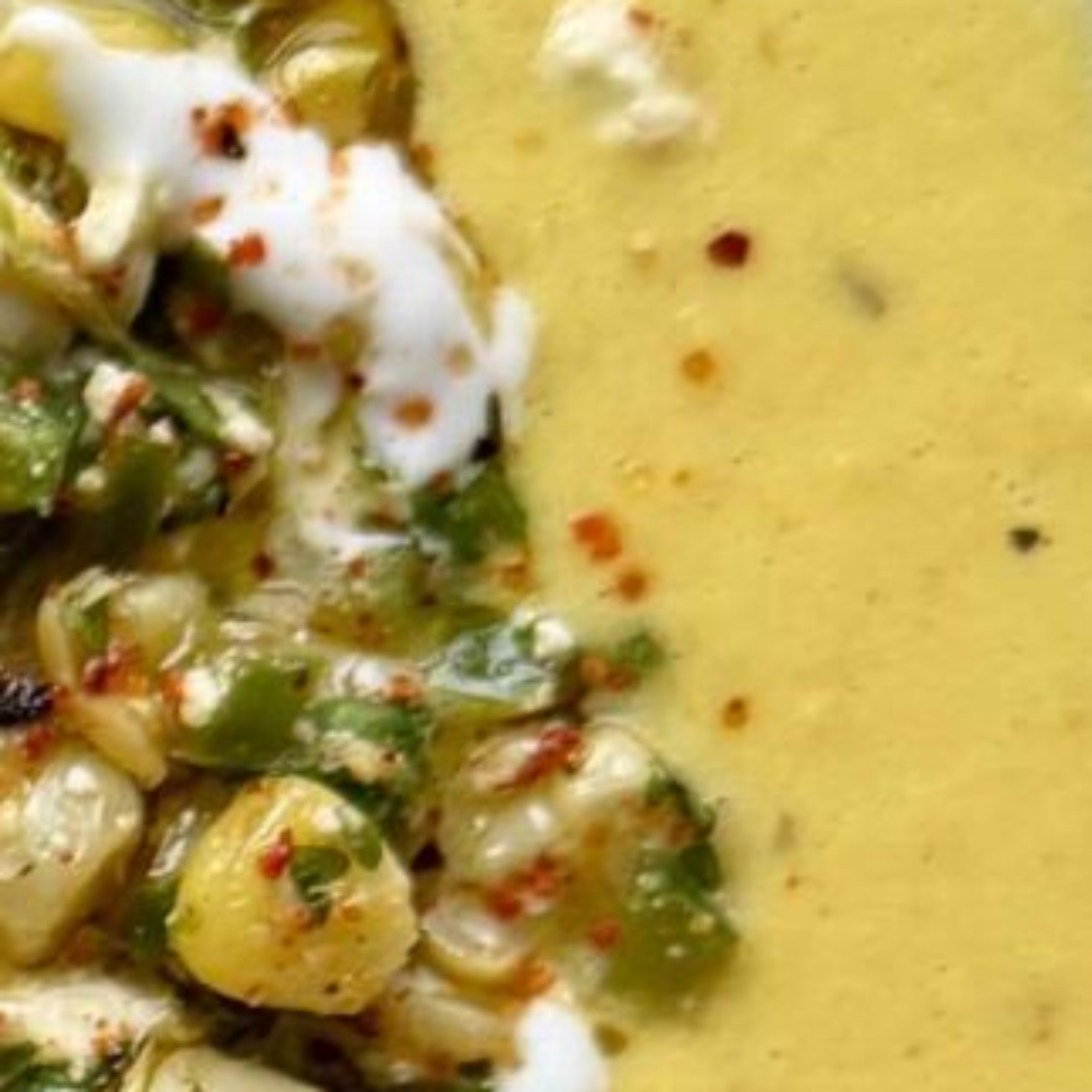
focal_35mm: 168
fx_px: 5996
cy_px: 1390
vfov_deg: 10.2
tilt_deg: -88.6
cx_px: -1163
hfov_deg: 9.6
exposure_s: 1/121
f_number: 1.78
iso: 50
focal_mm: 6.76
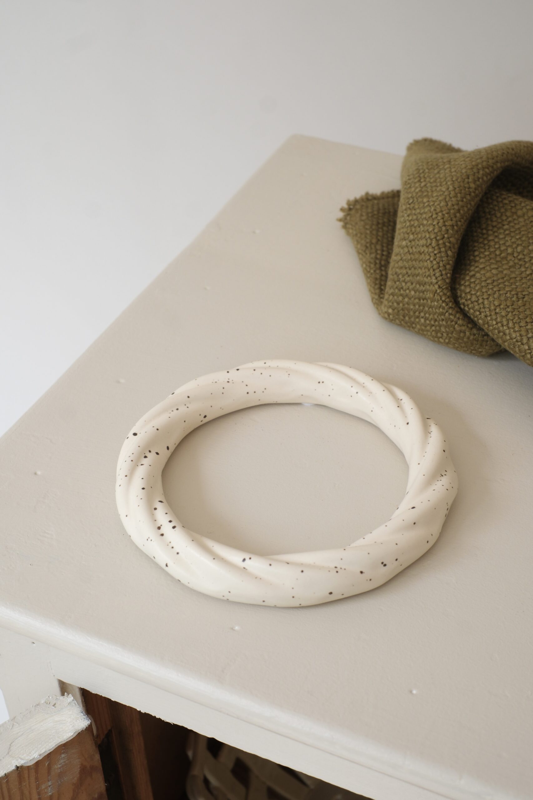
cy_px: 400
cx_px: 266
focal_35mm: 56
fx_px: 1243
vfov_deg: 35.6
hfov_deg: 24.2
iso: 125
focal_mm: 37.6
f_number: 4
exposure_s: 1/2400
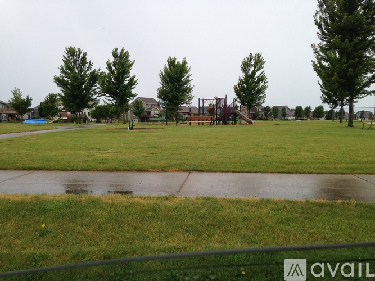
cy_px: 140
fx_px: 357
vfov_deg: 42.9
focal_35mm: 33
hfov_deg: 55.4
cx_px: 188
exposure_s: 1/502
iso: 50
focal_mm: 4.12
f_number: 2.4
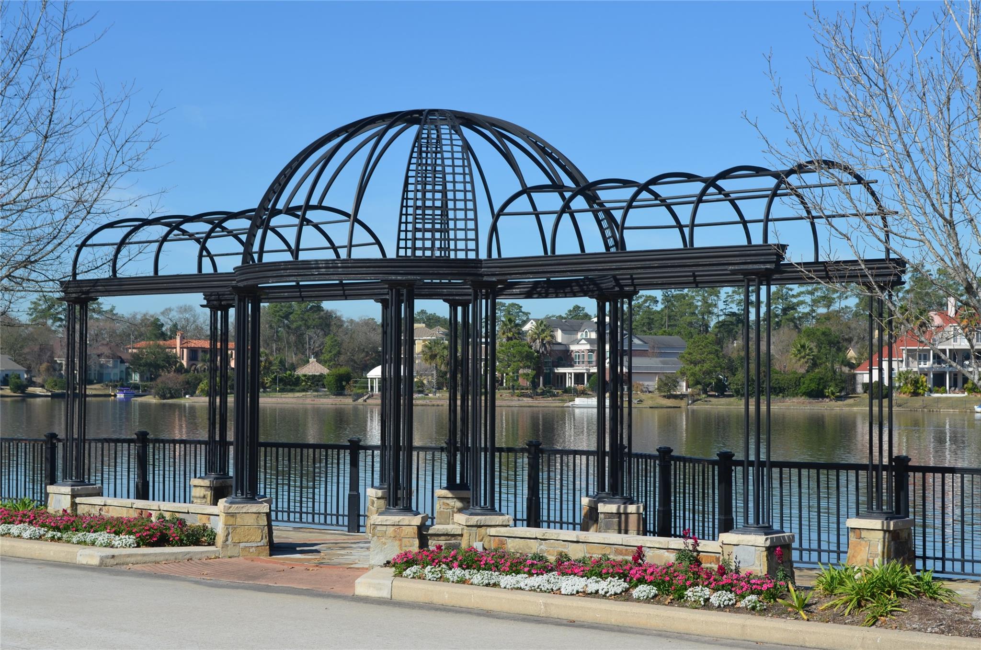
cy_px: 325
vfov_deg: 21.5
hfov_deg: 32.0
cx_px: 490
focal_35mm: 63
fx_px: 1713
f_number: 8
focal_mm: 42
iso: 100
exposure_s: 1/250
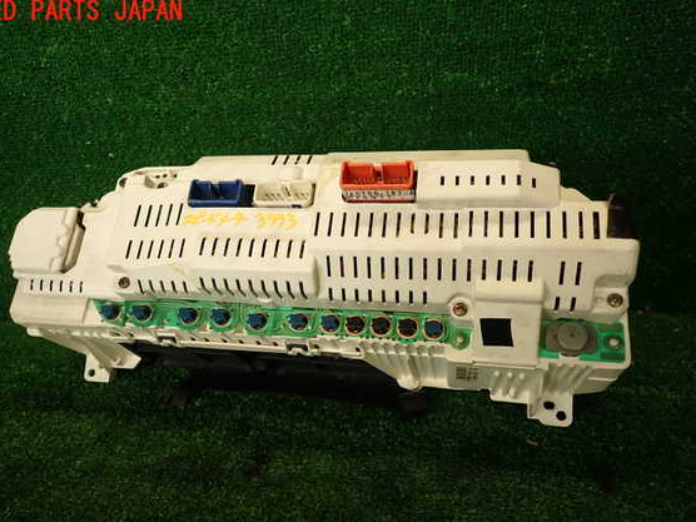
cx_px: 330
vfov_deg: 51.3
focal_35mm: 27
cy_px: 278
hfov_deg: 65.3
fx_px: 543
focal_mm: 4.5
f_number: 2
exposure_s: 1/80
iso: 100
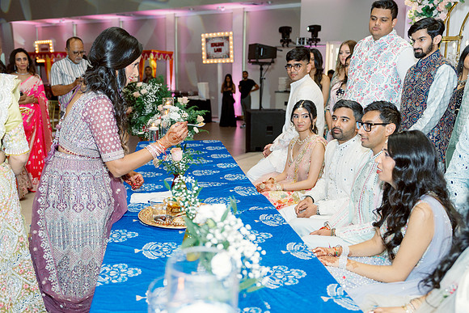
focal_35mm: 34
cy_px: 156
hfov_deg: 56.4
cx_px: 234
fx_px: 438
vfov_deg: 39.3
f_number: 2.8
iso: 500
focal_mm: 33
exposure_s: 1/250
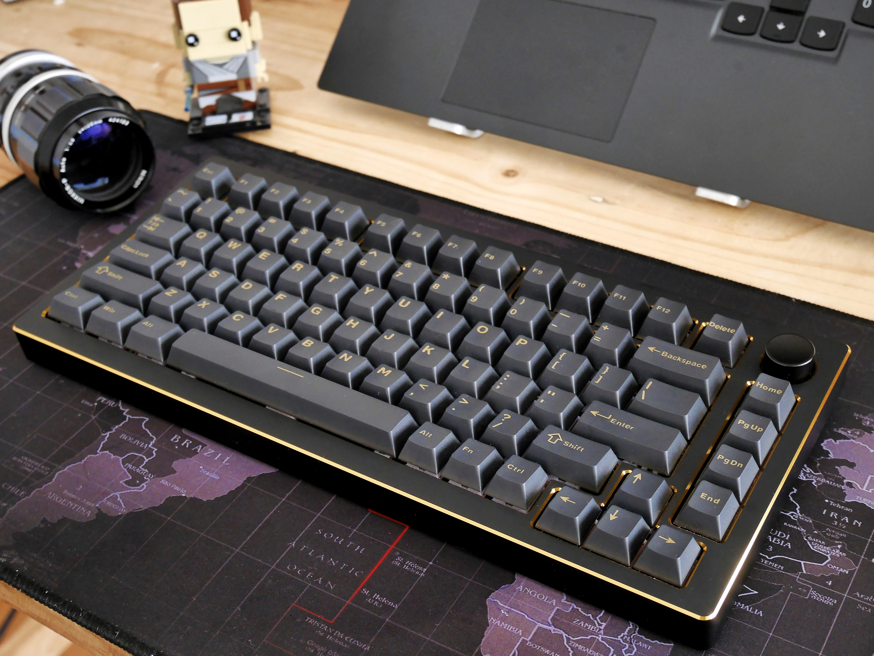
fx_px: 1263
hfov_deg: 38.2
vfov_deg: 29.1
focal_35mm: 50
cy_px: 328
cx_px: 437
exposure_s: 1/30
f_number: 5.6
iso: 800
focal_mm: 25
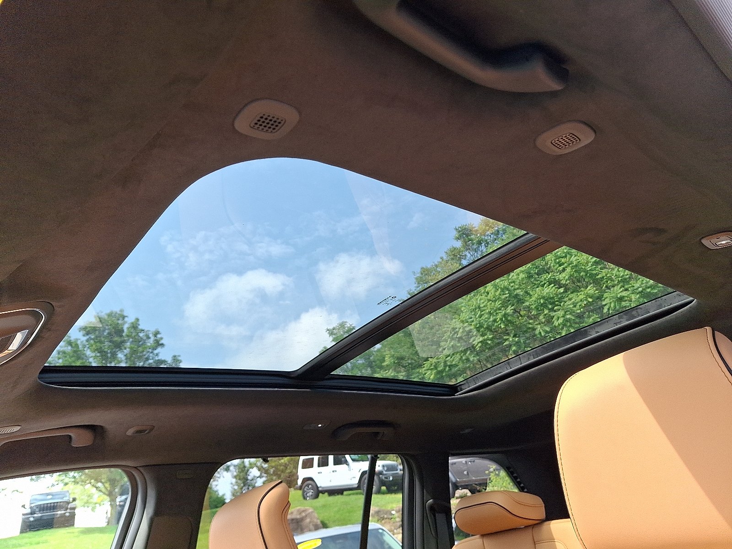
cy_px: 274
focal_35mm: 25
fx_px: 529
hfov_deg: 69.4
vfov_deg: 54.9
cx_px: 366
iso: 25
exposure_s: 1/120
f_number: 1.8
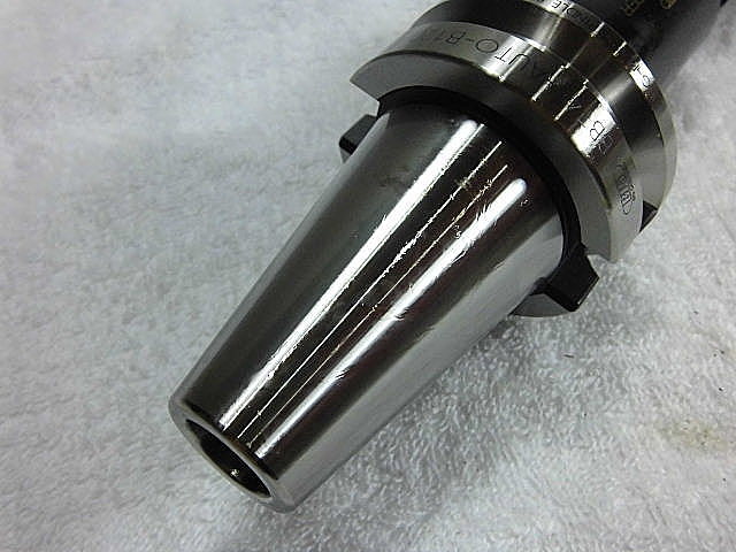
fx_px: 765
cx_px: 368
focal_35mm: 36
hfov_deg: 51.4
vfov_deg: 39.7
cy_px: 276
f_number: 3.1
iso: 400
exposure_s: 1/60
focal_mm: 6.4
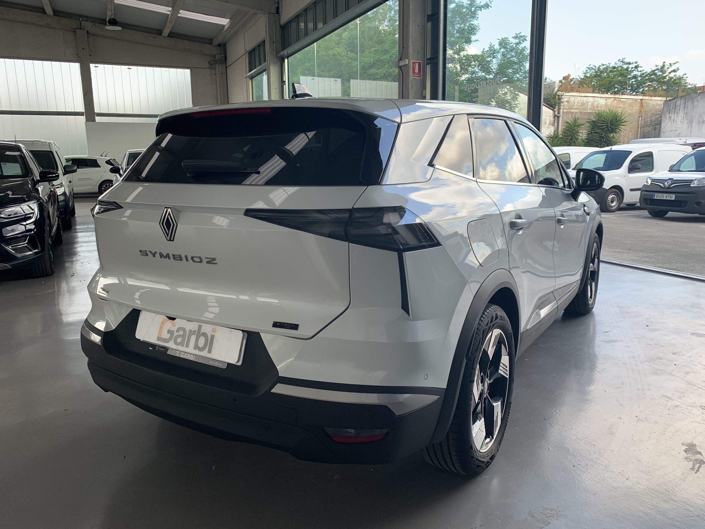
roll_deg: -0.6
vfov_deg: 53.1
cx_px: 352
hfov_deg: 67.3
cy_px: 264
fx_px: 530
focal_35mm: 26
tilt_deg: -9.7
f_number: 1.8
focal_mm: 4.25
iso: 25
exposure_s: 1/154
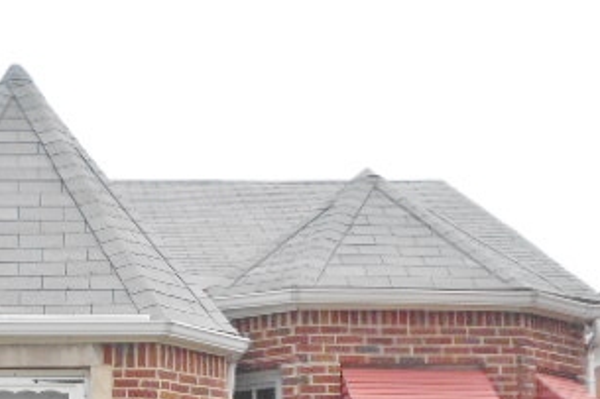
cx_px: 77
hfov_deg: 23.9
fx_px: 1383
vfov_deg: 15.9
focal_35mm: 83
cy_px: 458
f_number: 4.2
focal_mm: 6.8
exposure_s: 1/320
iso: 80
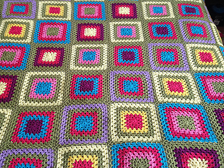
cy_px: 75
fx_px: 246
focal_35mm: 38
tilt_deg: -51.3
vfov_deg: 37.7
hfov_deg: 48.8
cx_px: 97
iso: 200
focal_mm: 4.12
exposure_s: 1/20
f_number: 2.4
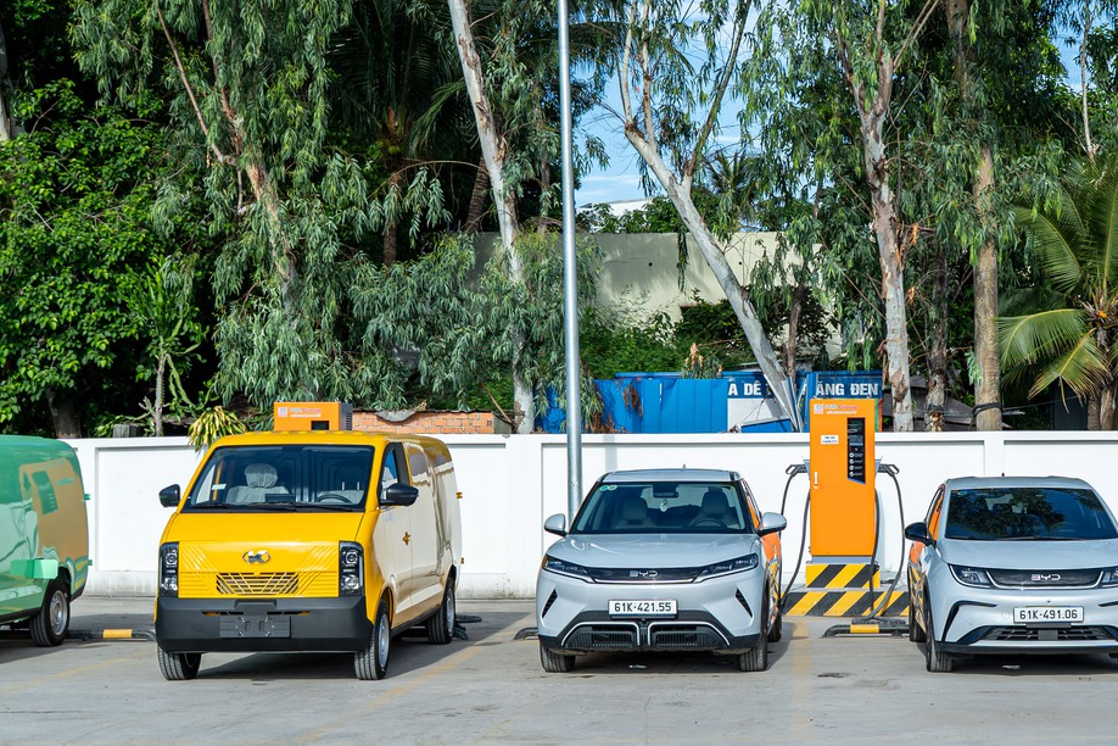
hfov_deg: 32.5
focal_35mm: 61
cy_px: 446
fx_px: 1894
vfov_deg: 22.2
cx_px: 786
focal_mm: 28
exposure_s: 1/200
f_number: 6.3
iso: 100
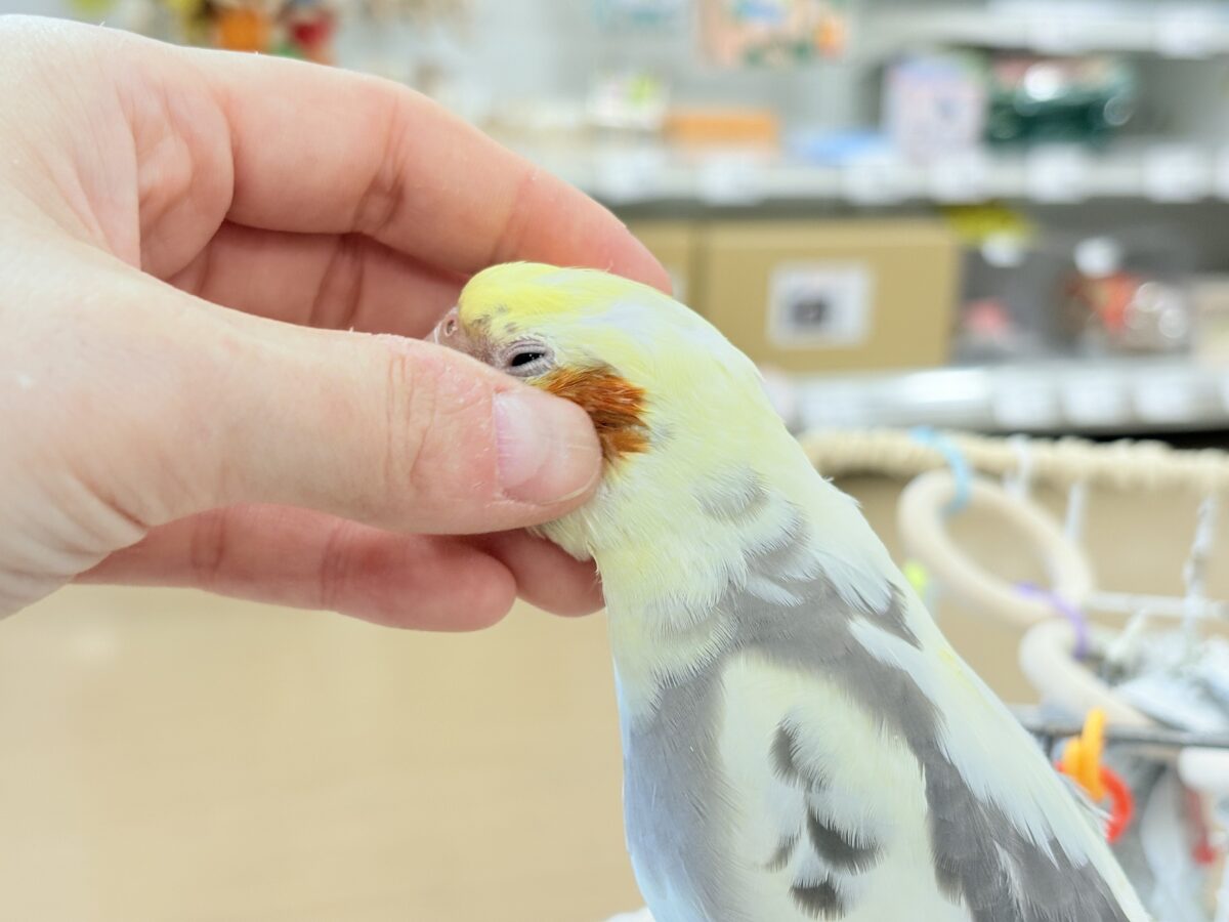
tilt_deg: -14.9
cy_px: 461
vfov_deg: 28.0
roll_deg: -1.3
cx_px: 614
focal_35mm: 52
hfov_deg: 36.8
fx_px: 1846
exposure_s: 1/50
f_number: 1.6
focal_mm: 5.96
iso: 40
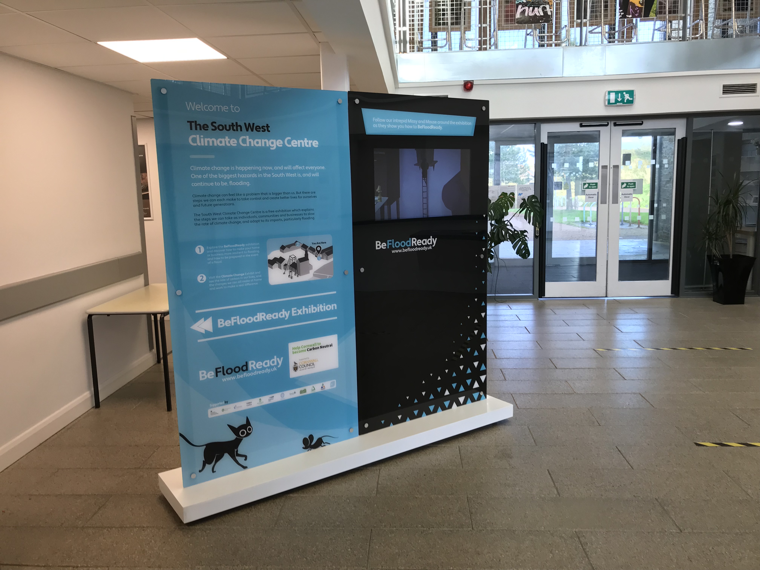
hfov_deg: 63.4
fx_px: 615
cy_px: 285
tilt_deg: -10.1
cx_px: 380
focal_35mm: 28
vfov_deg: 49.7
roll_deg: +2.3
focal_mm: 3.99
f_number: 1.8
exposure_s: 1/50
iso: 32
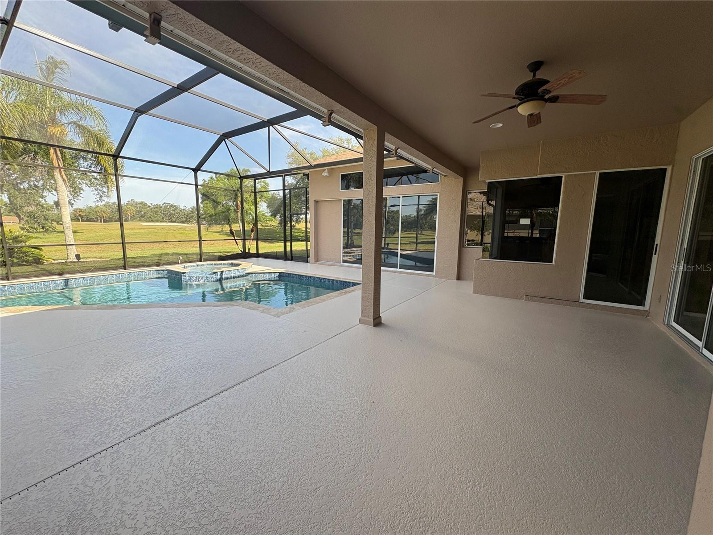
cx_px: 356
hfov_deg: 102.1
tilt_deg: -6.9
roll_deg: -0.2
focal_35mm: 14
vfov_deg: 85.7
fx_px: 288
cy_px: 268
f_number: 2.2
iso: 40
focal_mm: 2.22
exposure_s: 1/255
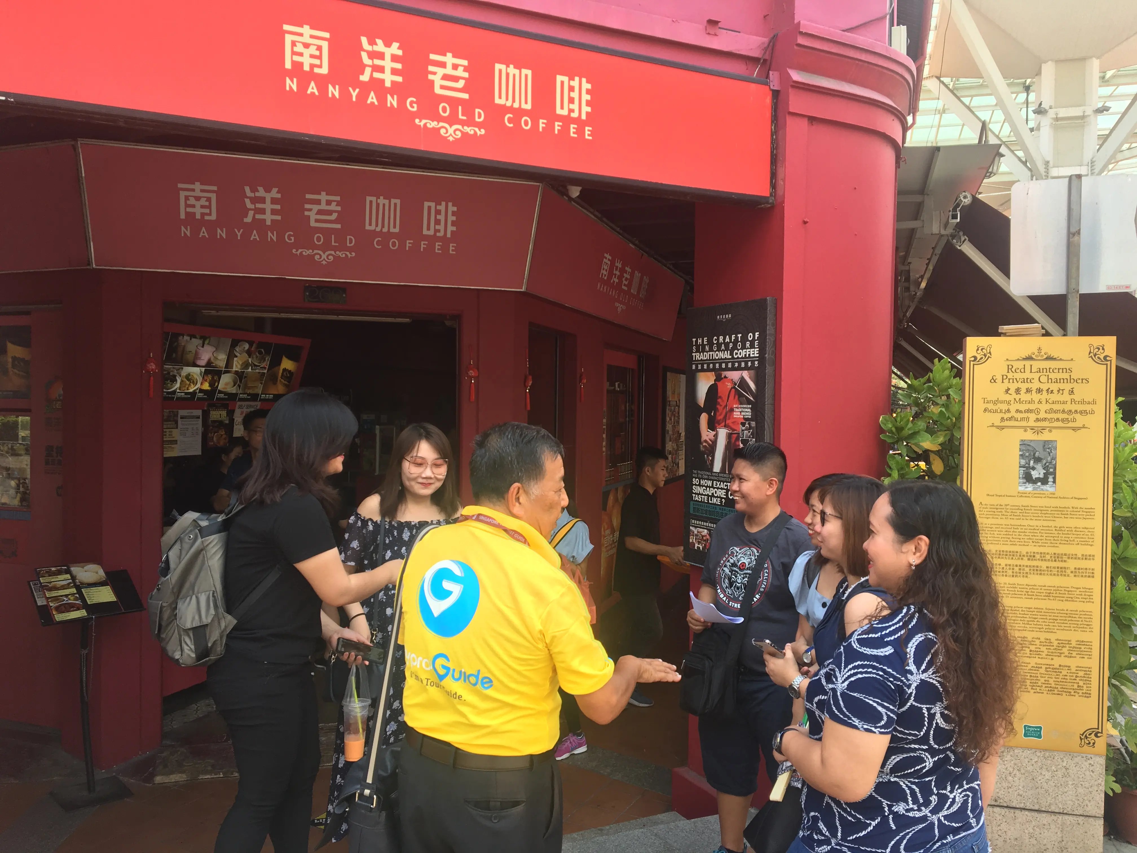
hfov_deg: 61.7
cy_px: 426
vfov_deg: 48.2
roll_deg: -1.0
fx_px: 953
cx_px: 568
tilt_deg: +0.6
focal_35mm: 29
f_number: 2.2
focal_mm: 4.15
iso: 25
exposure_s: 1/273
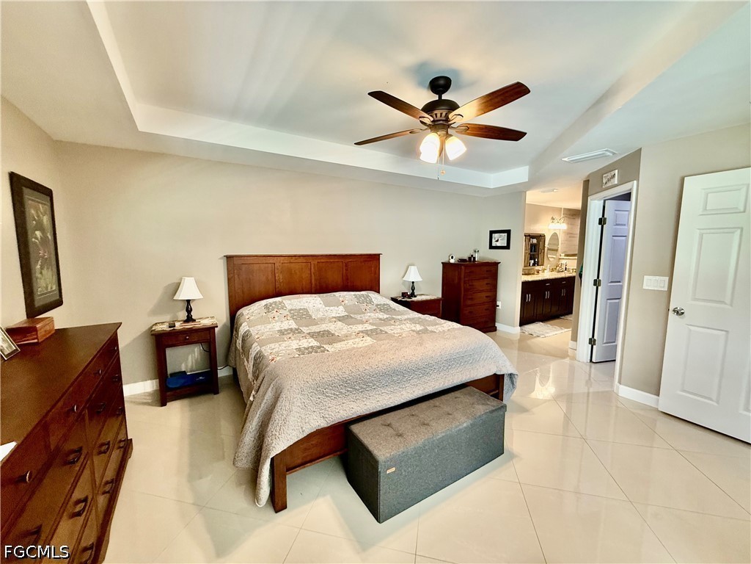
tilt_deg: -5.7
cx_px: 376
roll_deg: -0.1
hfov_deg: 102.1
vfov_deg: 85.7
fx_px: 304
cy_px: 282
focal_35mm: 14
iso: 250
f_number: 2.2
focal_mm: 2.22
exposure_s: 1/60
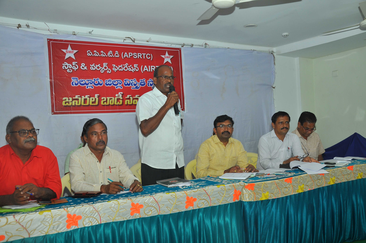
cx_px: 183
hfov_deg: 57.3
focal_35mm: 33
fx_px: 335
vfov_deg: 39.9
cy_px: 122
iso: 200
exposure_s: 1/125
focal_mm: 22
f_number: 6.3
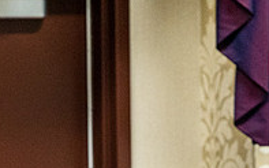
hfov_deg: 3.2
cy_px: 263
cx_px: -44
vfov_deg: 2.0
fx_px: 4823
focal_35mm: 658
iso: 3200
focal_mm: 146
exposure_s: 1/100
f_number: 3.5
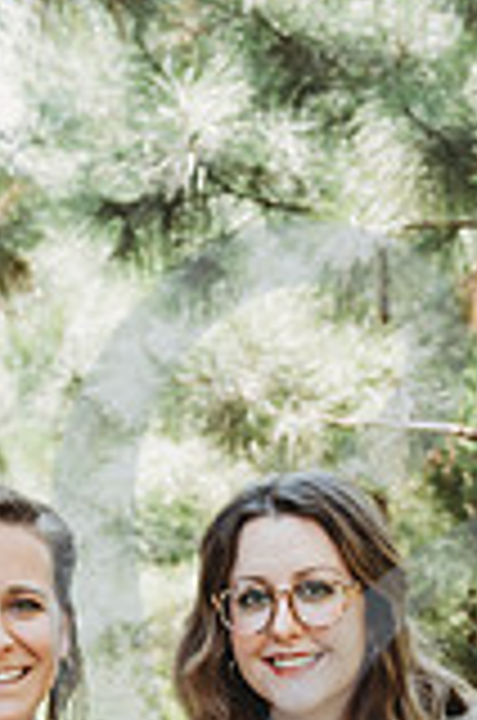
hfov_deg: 9.7
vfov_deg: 13.9
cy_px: 981
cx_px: 198
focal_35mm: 141
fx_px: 2814
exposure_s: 1/100
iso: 200
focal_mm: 50
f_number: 5
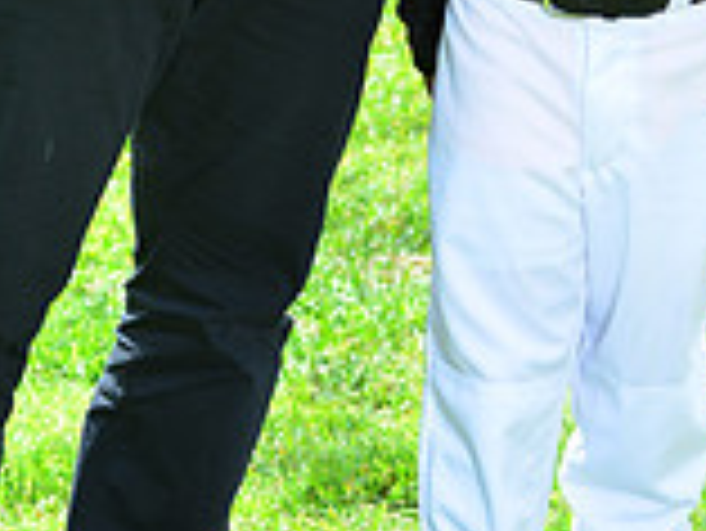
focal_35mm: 284
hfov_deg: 7.0
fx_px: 5797
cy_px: -261
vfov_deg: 5.2
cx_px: 456
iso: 200
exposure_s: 1/200
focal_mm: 80
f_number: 8
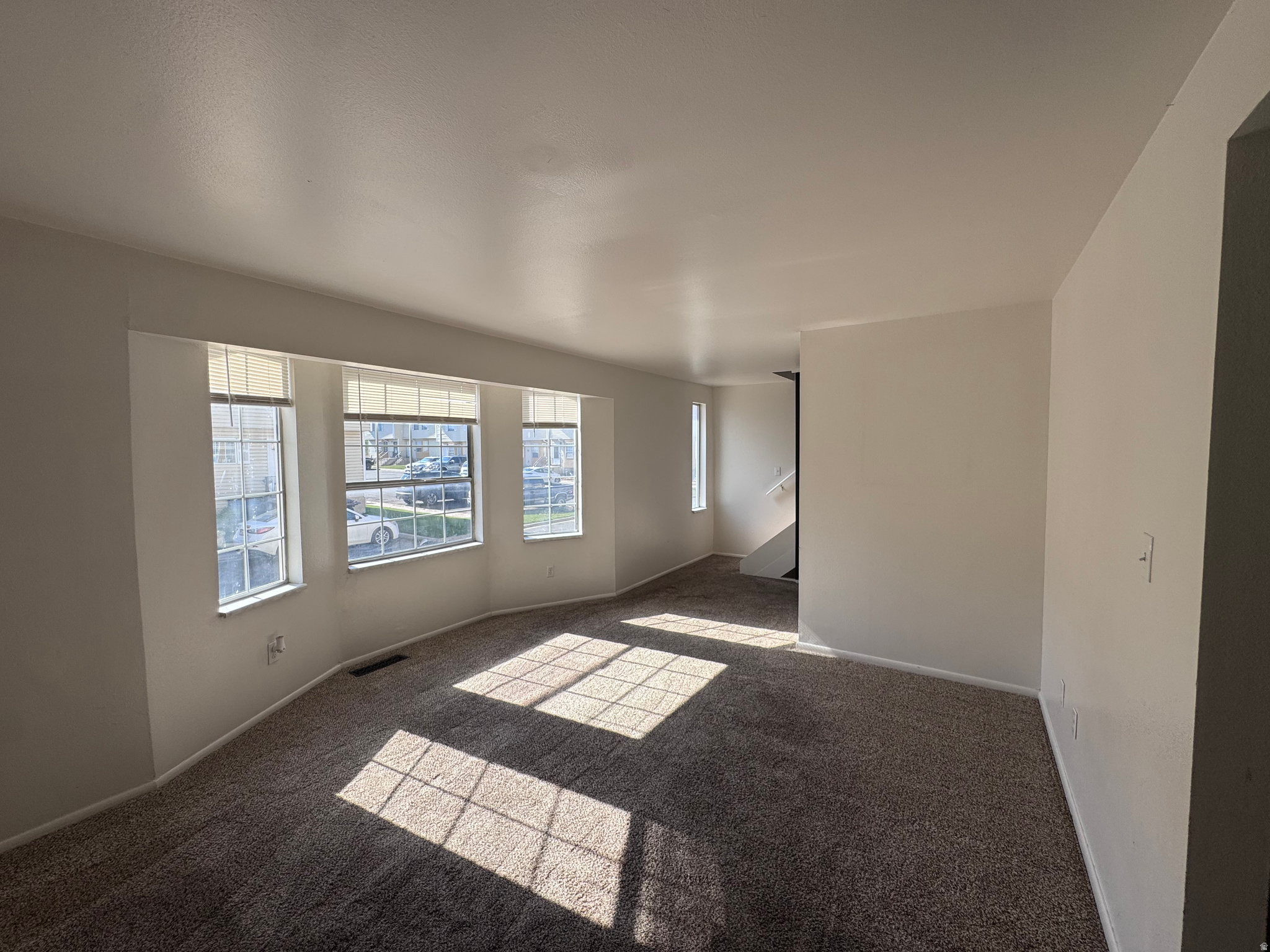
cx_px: 635
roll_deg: -0.5
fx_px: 514
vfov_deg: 85.7
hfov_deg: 102.1
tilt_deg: -3.3
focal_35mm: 14
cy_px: 476
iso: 40
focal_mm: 2.22
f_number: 2.2
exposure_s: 1/464
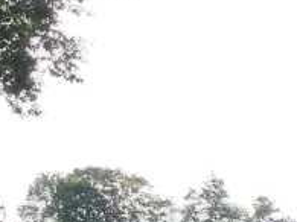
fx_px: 1603
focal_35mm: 187
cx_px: 794
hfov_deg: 9.1
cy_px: 555
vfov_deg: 7.4
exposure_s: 1/167
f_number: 1.8
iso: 25
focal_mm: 4
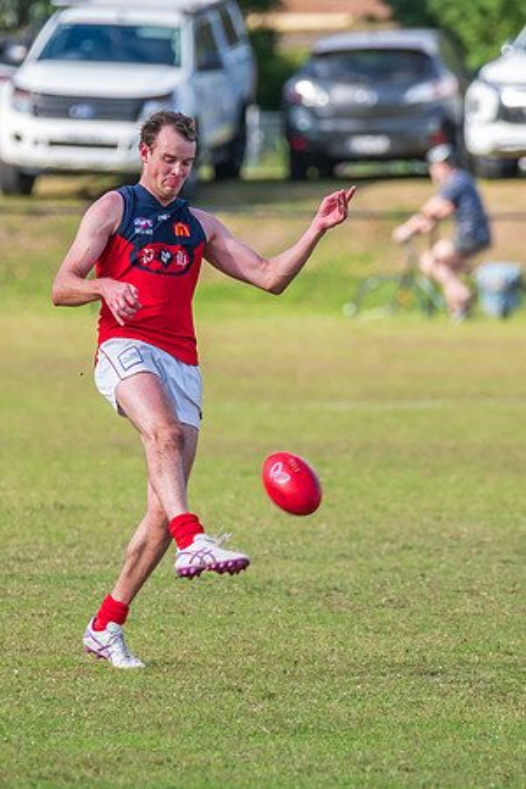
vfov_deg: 2.9
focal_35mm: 717
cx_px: 238
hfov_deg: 1.9
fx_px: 15706
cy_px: 398
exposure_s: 1/1250
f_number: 8
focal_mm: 420
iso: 800
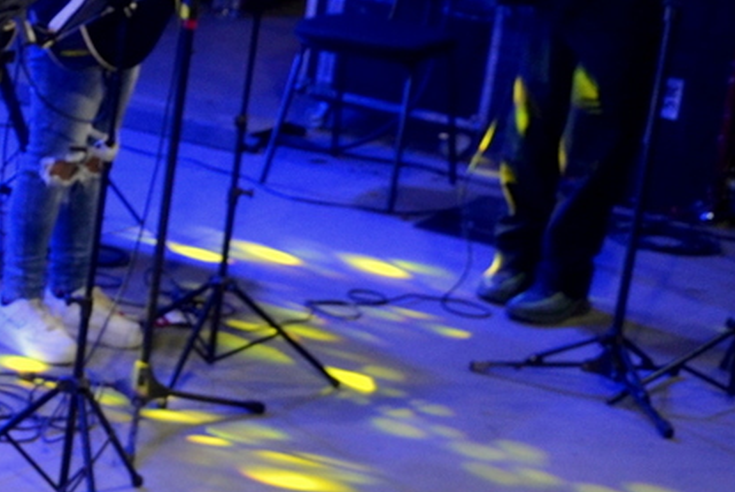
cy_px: 132
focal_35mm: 104
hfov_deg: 16.0
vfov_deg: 13.2
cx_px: -661
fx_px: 2126
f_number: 4.5
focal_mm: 18
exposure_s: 1/80
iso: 400
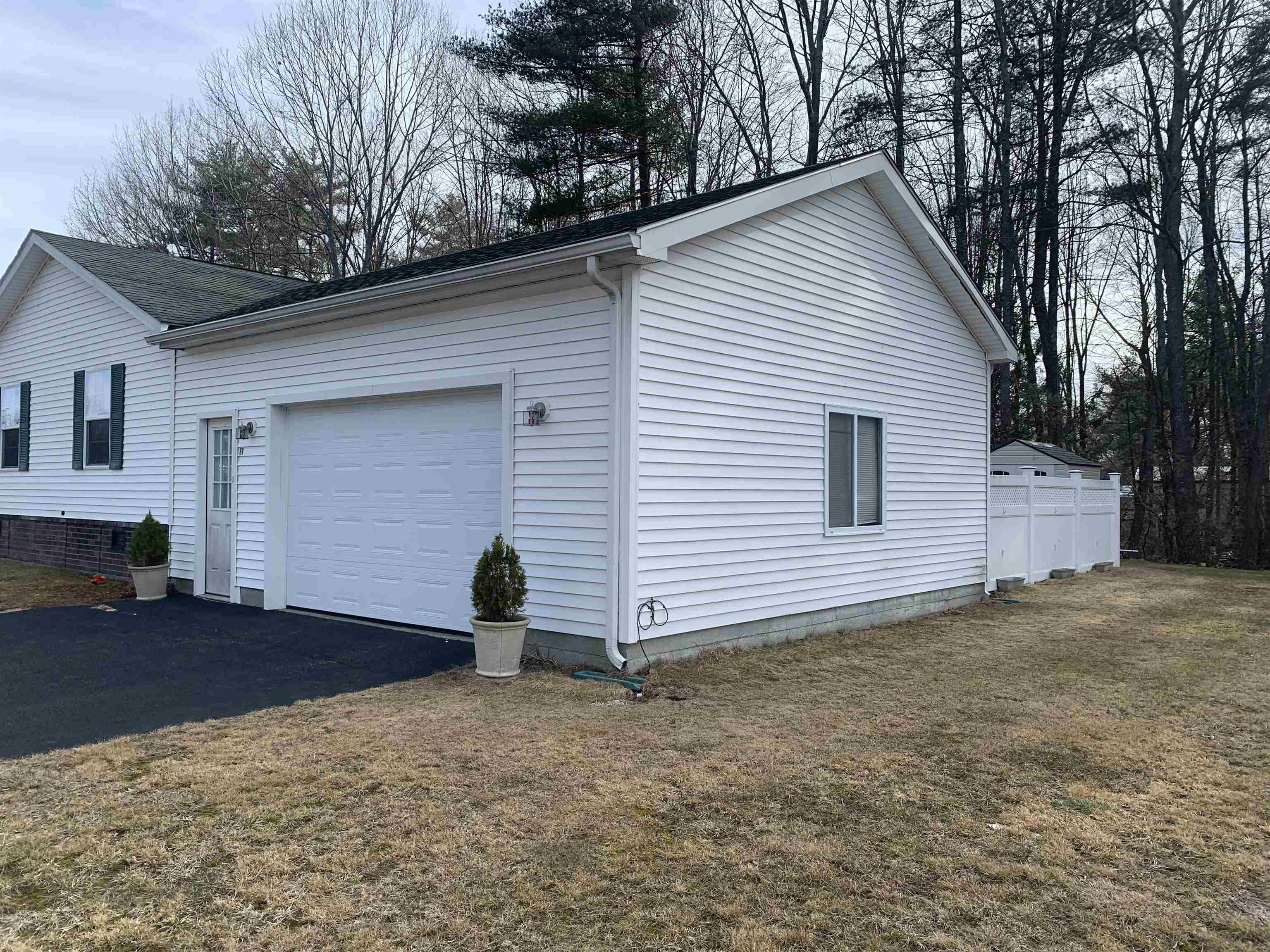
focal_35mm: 26
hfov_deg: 67.3
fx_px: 954
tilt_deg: -0.2
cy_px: 476
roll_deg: -1.4
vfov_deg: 53.1
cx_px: 635
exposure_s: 1/1427
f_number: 1.8
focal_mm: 4.25
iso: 25
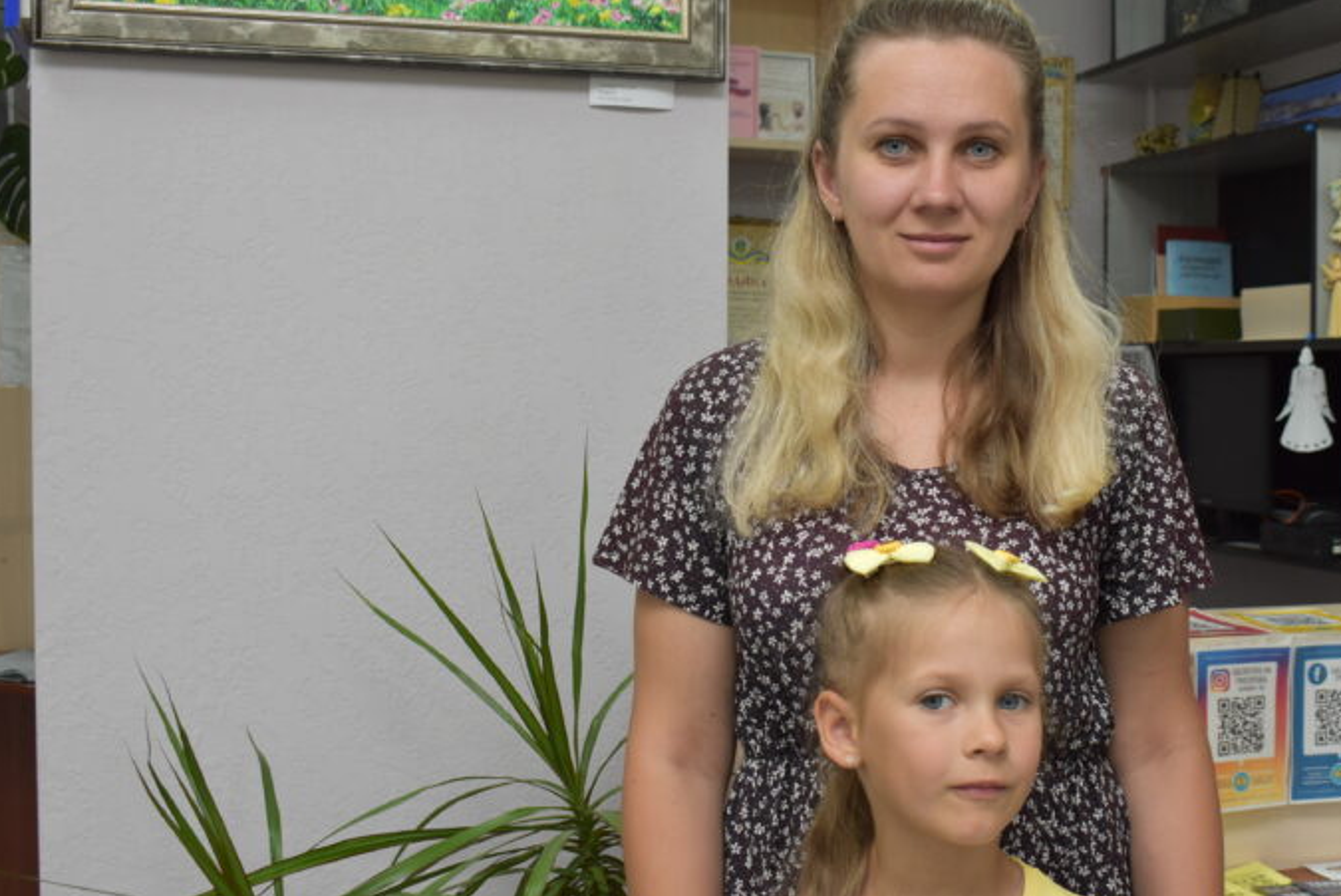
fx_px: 1864
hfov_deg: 39.1
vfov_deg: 27.0
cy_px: 473
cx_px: 888
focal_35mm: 50
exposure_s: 1/160
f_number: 5
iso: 800
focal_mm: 24
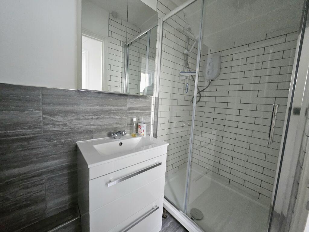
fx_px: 116
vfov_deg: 89.9
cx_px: 154
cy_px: 116
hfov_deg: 106.2
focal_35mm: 13
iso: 640
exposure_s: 1/33
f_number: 2.2
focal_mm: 1.7
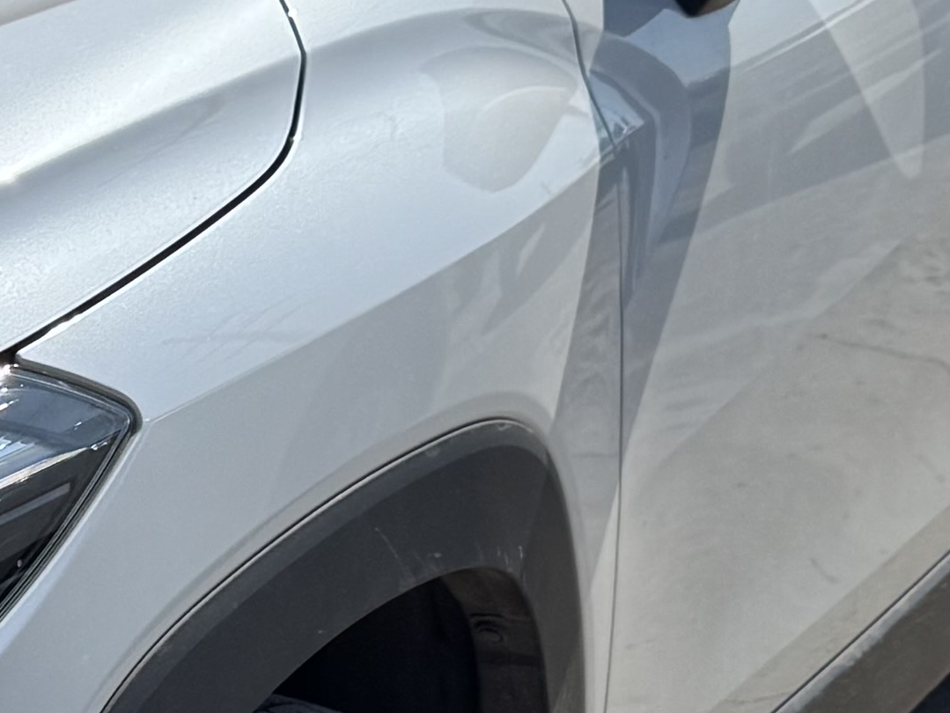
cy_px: 663
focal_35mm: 127
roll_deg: -0.2
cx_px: -602
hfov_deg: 14.2
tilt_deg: -18.3
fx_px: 3487
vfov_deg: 11.6
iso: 80
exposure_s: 1/6410
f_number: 1.78
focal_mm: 6.76
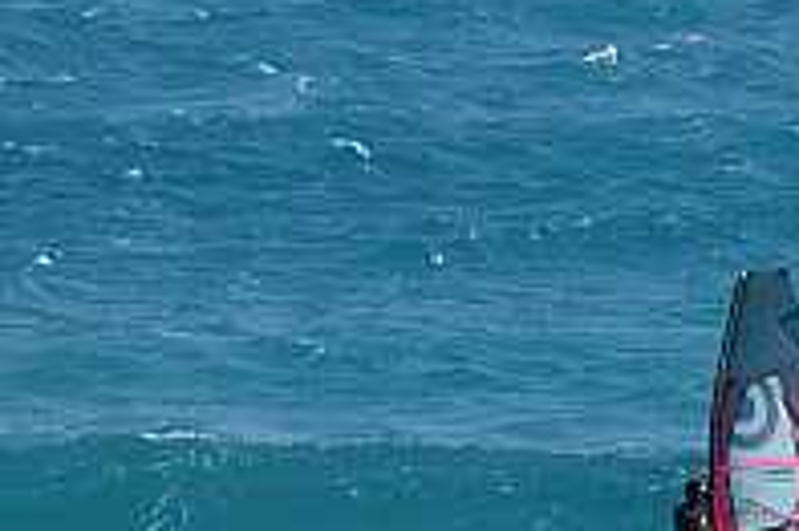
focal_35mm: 1172
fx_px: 25990
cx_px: 1006
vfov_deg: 1.2
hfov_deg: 1.8
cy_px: 543
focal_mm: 300
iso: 200
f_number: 7.1
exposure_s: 1/800
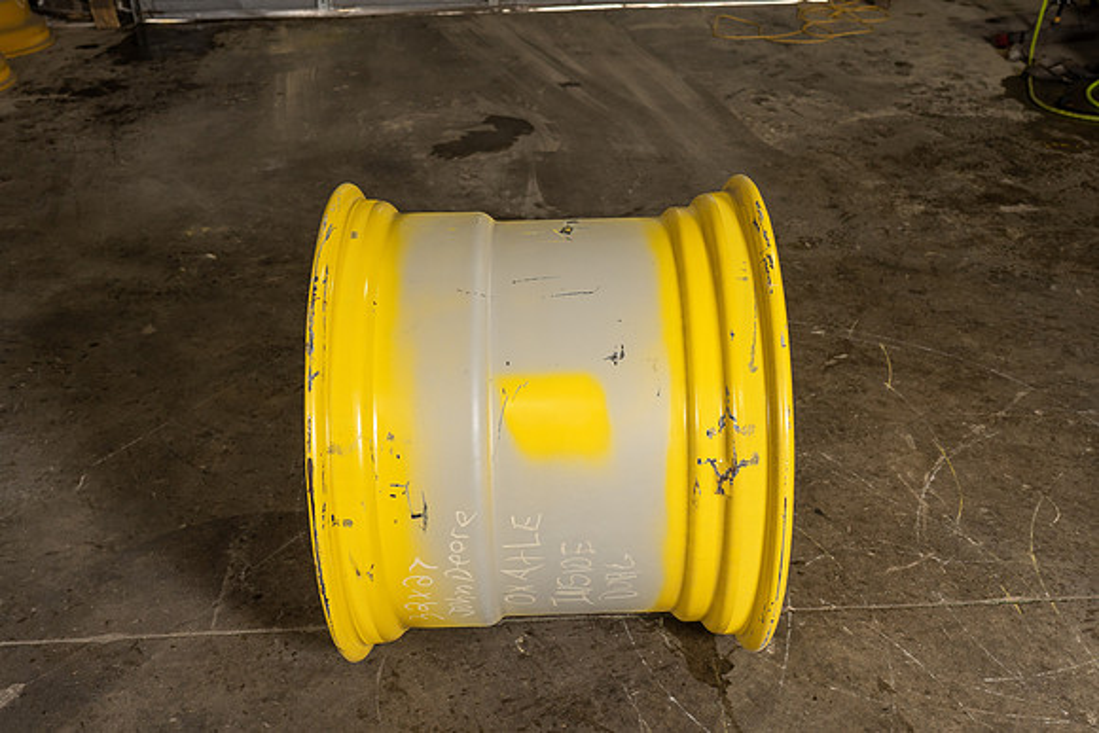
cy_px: 366
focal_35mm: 37
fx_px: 1130
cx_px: 550
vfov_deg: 36.0
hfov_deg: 51.9
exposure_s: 1/125
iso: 800
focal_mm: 37
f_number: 5.6
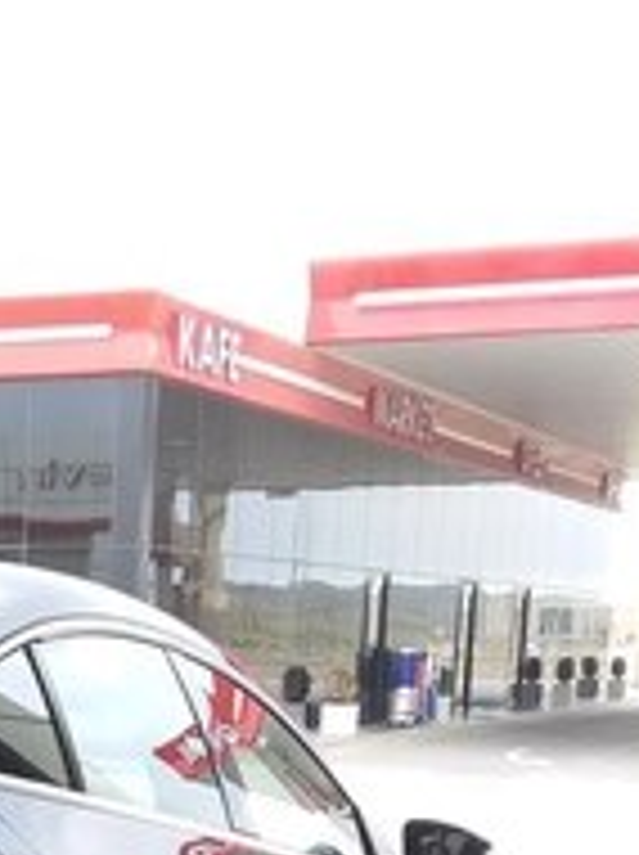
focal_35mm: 81
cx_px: -45
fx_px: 1998
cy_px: 1107
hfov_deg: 17.6
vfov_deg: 21.8
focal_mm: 3.3
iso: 40
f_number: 2.2
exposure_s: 1/50
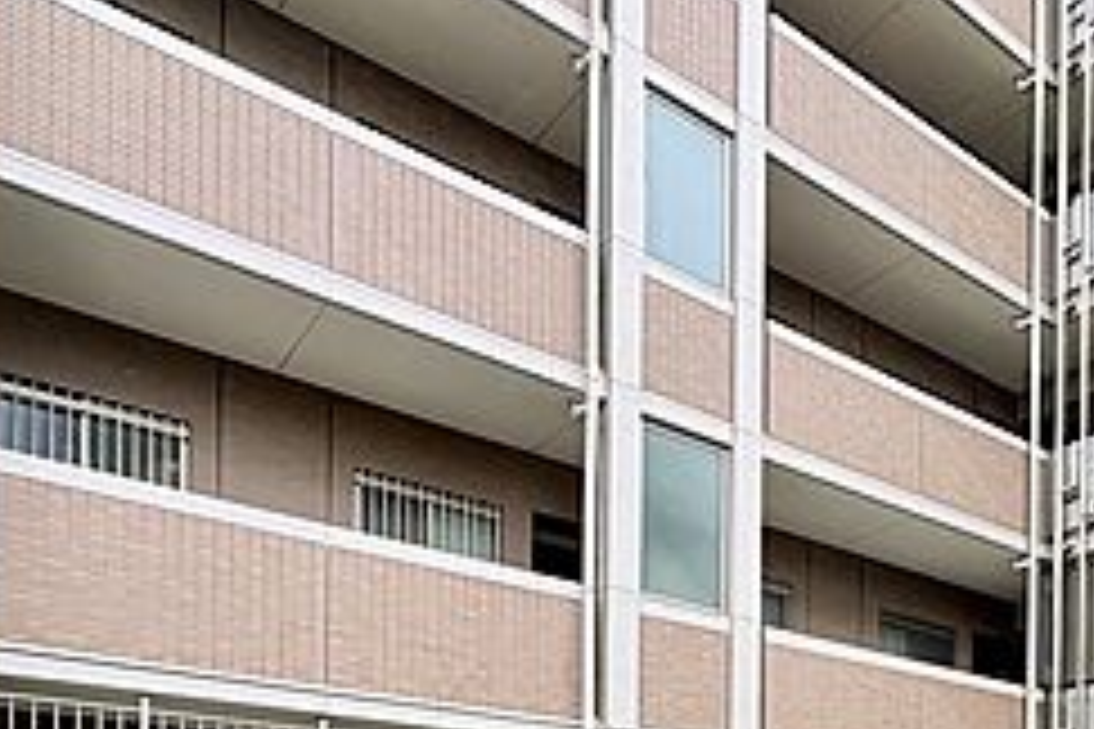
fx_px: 1094
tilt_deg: -0.5
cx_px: 864
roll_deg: -0.6
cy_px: 914
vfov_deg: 30.3
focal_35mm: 36
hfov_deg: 50.2
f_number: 2.2
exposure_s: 1/129
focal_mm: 2.22
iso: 64
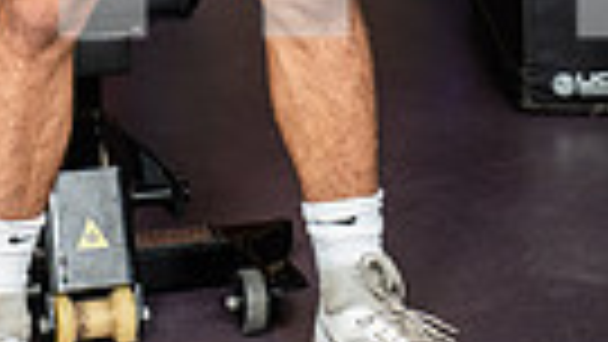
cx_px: 221
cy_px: -414
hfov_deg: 13.3
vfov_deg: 7.2
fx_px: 2596
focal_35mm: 161
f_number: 7.1
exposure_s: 1/250
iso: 800
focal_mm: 46
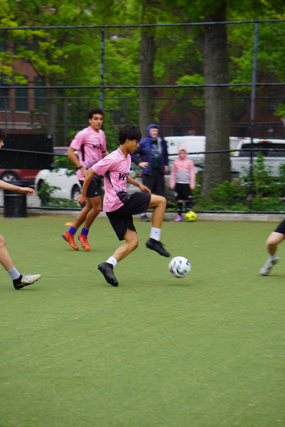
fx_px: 1425
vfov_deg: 17.1
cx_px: 142
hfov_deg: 11.4
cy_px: 214
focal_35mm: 120
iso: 100
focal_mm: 80
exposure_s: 1/125
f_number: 5.6
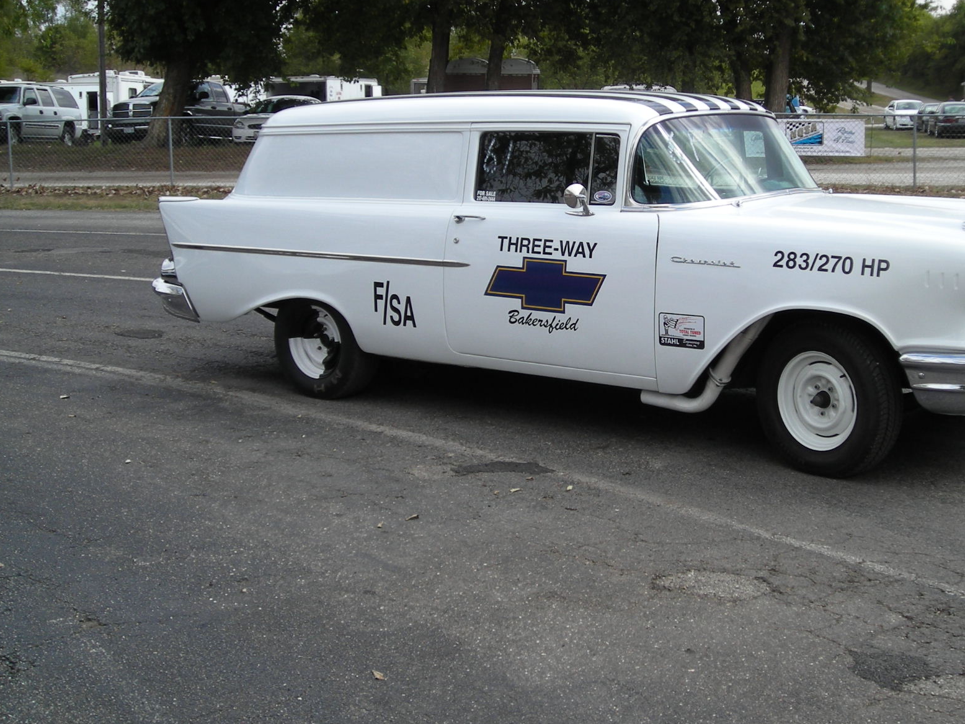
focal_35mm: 50
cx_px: 598
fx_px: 1394
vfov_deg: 29.0
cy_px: 284
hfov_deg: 38.0
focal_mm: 6.3
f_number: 6.4
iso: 50
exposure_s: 1/128
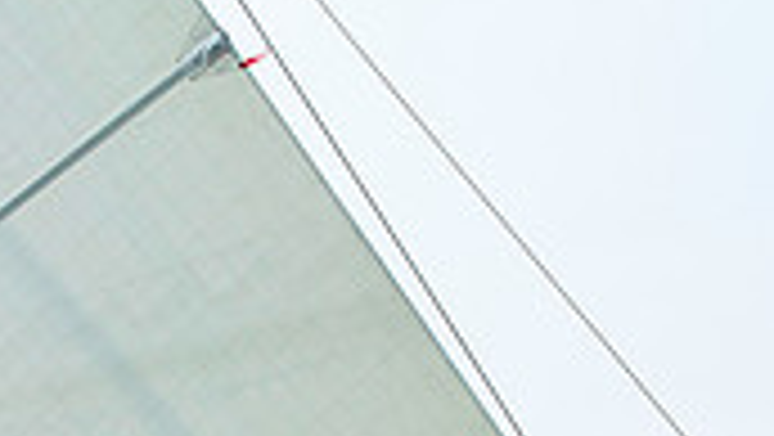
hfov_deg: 7.4
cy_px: 836
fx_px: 5935
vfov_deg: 4.2
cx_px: 72
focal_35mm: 289
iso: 320
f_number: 5.6
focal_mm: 80
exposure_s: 1/1600
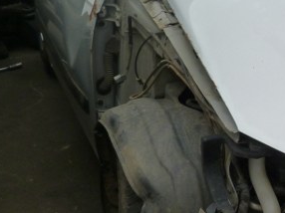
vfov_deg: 20.9
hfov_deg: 25.4
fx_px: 576
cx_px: 329
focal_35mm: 70
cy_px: 84
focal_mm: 4.5
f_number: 3.6
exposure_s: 1/125
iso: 125
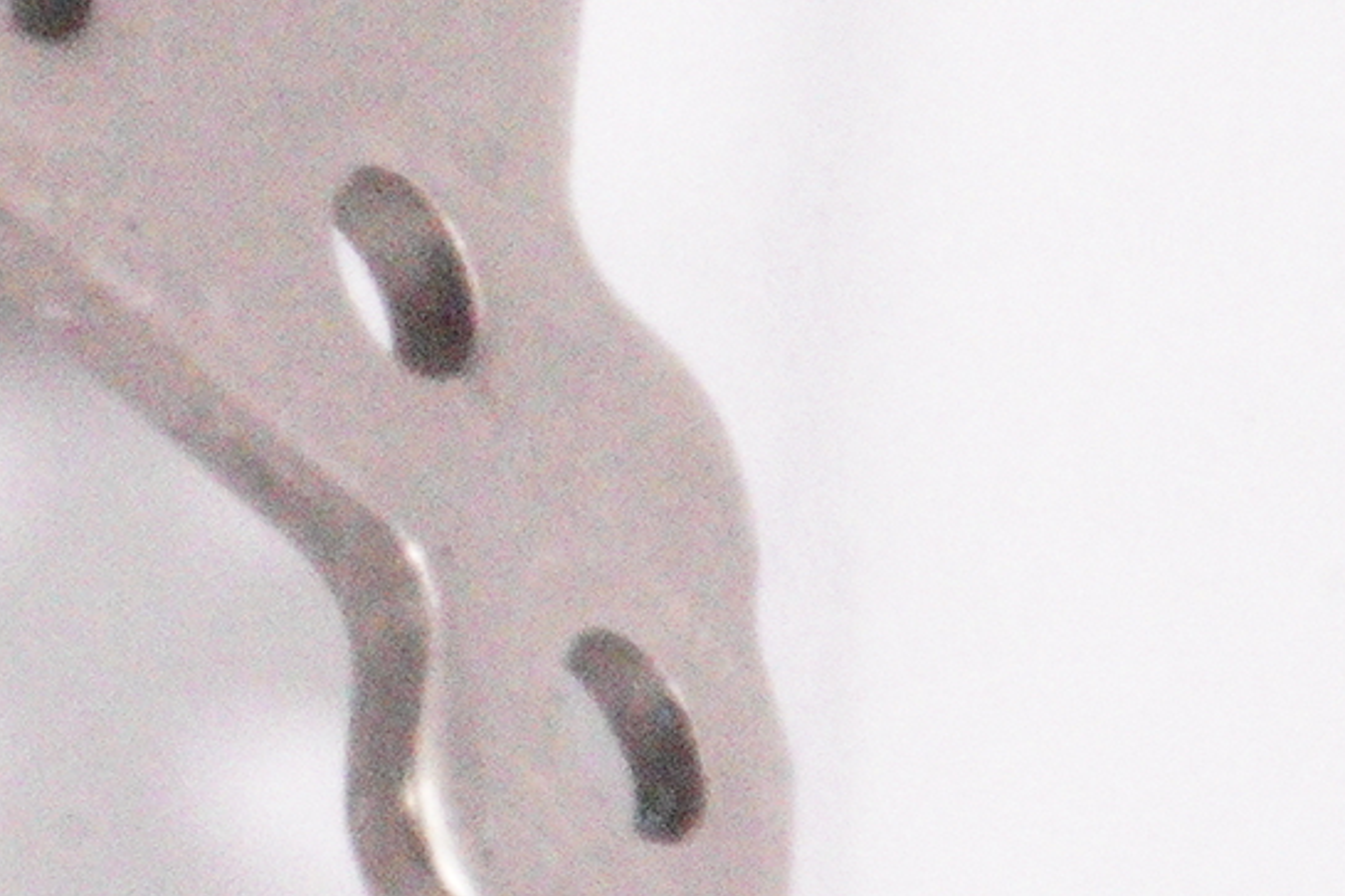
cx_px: -730
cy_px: -459
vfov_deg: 3.8
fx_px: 13287
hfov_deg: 5.7
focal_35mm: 356
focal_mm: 43
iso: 12800
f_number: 32
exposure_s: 1/200
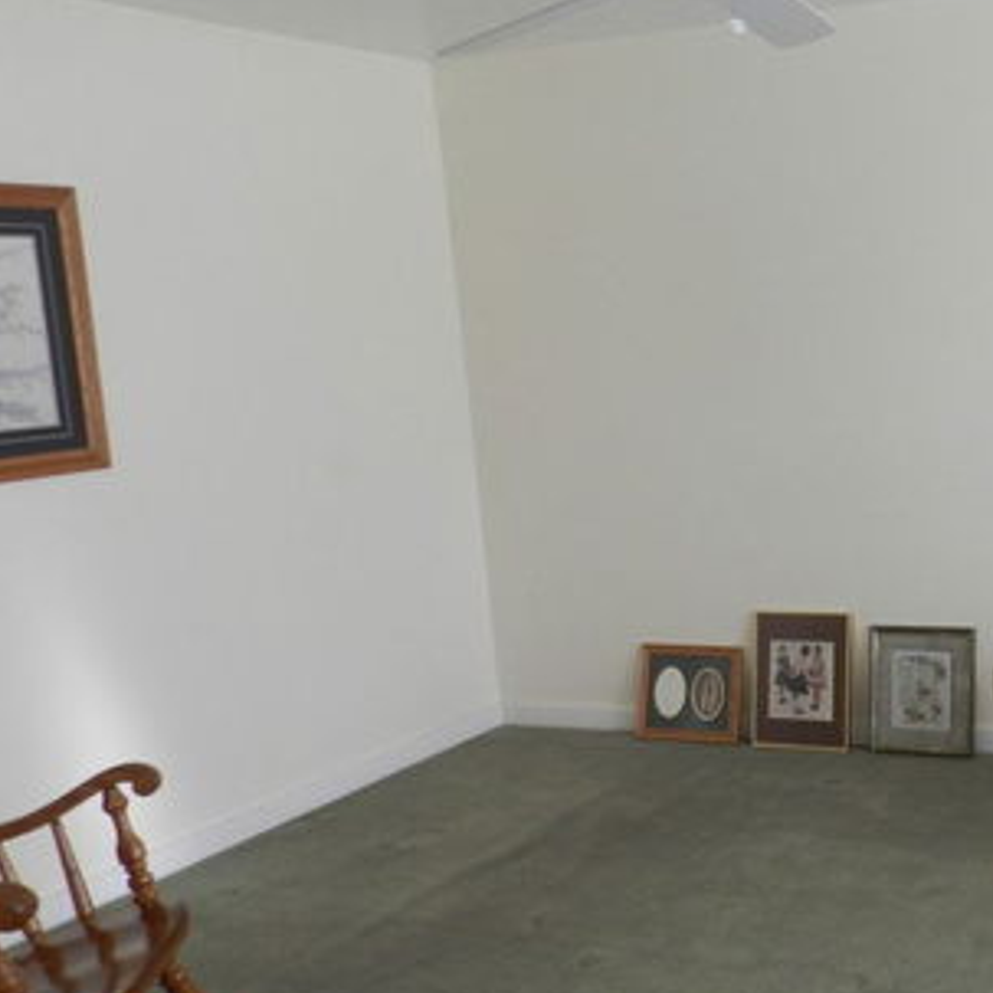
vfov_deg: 39.2
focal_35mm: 43
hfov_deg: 35.4
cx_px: 993
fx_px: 1396
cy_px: 492
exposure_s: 1/100
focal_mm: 4
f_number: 3.4
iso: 160
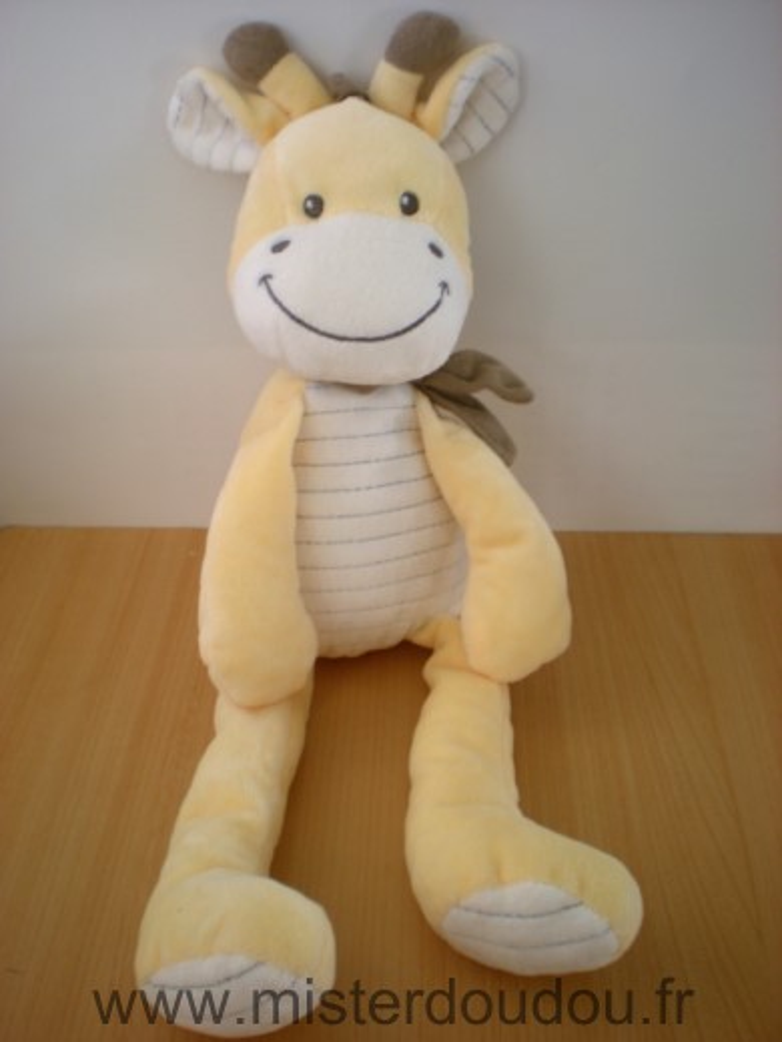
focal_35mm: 38
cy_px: 521
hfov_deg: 37.7
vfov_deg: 49.0
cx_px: 391
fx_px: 1145
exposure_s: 1/64
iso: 64
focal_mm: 6.3
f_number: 3.1
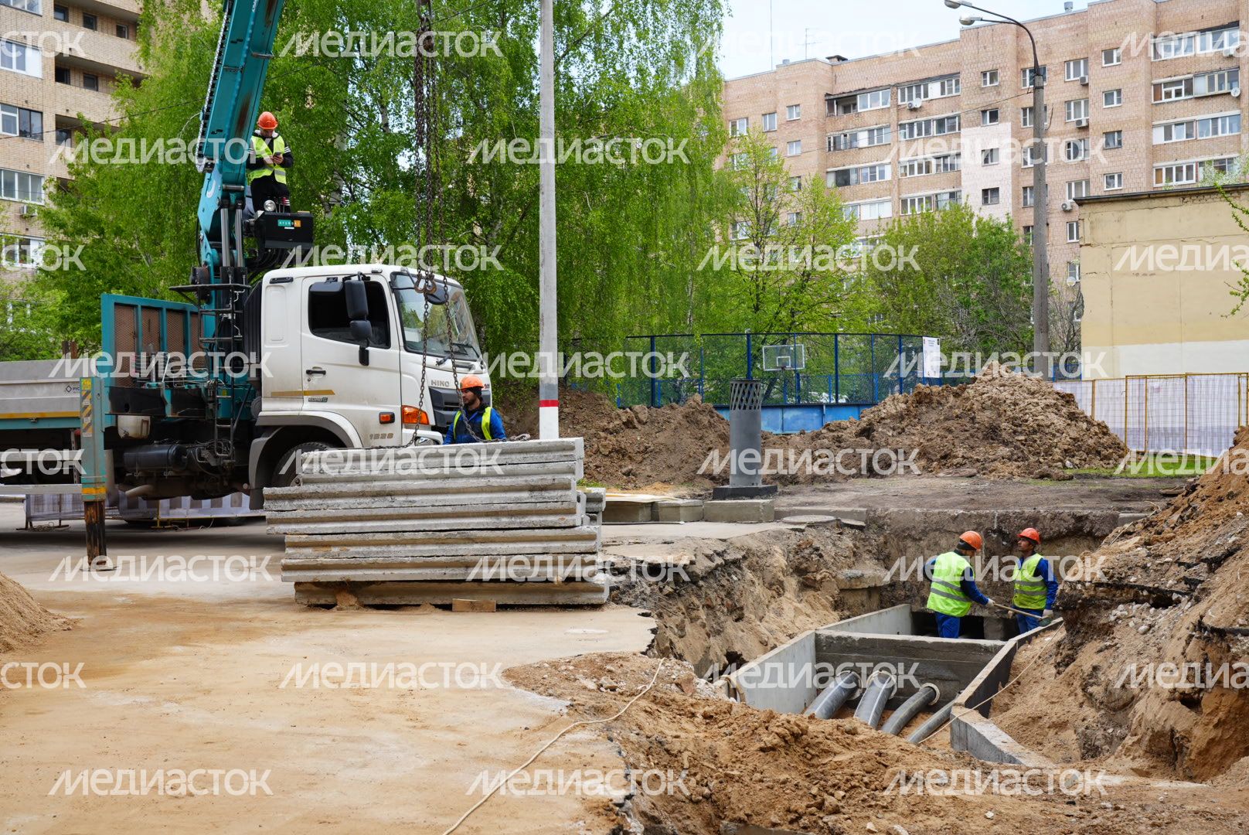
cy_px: 418
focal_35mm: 40
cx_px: 624
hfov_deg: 48.4
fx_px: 1389
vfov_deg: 33.5
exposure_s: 1/400
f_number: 6.3
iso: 400
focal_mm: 40
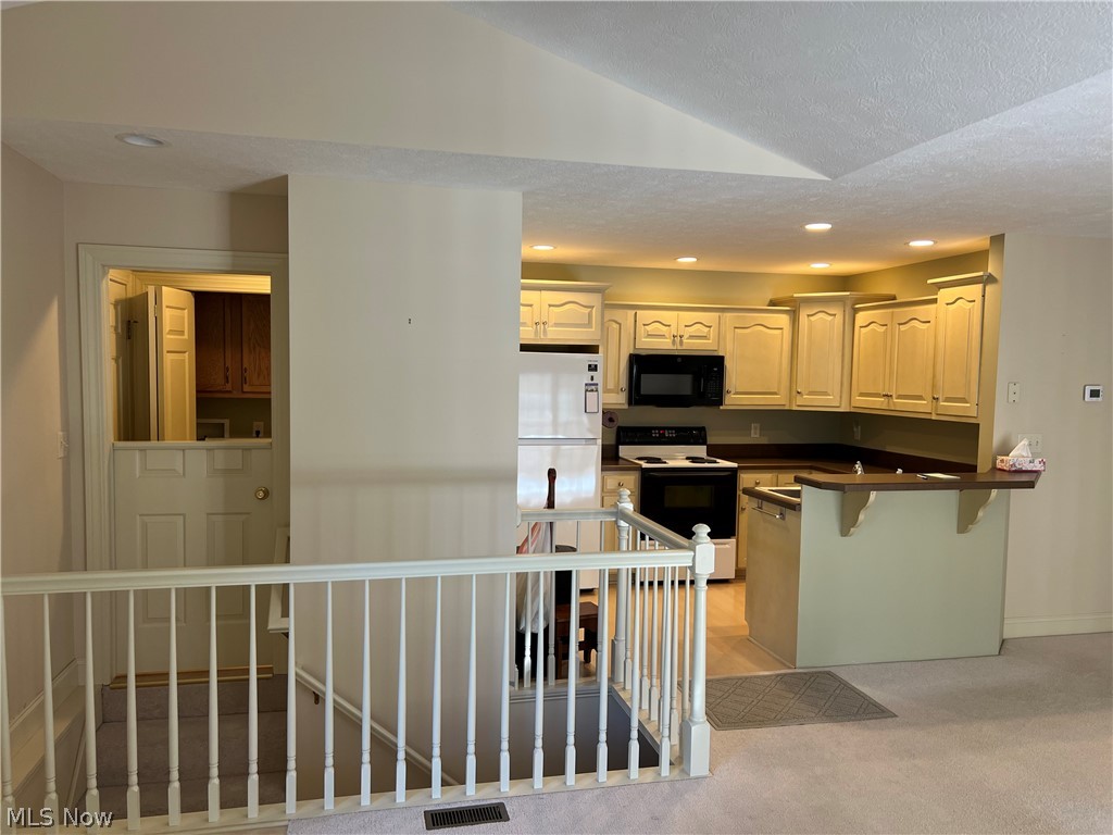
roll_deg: -1.1
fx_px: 836
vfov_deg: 53.1
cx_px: 556
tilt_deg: -3.3
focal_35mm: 26
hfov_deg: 67.3
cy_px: 418
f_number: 1.5
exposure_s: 1/60
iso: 80
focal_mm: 5.7
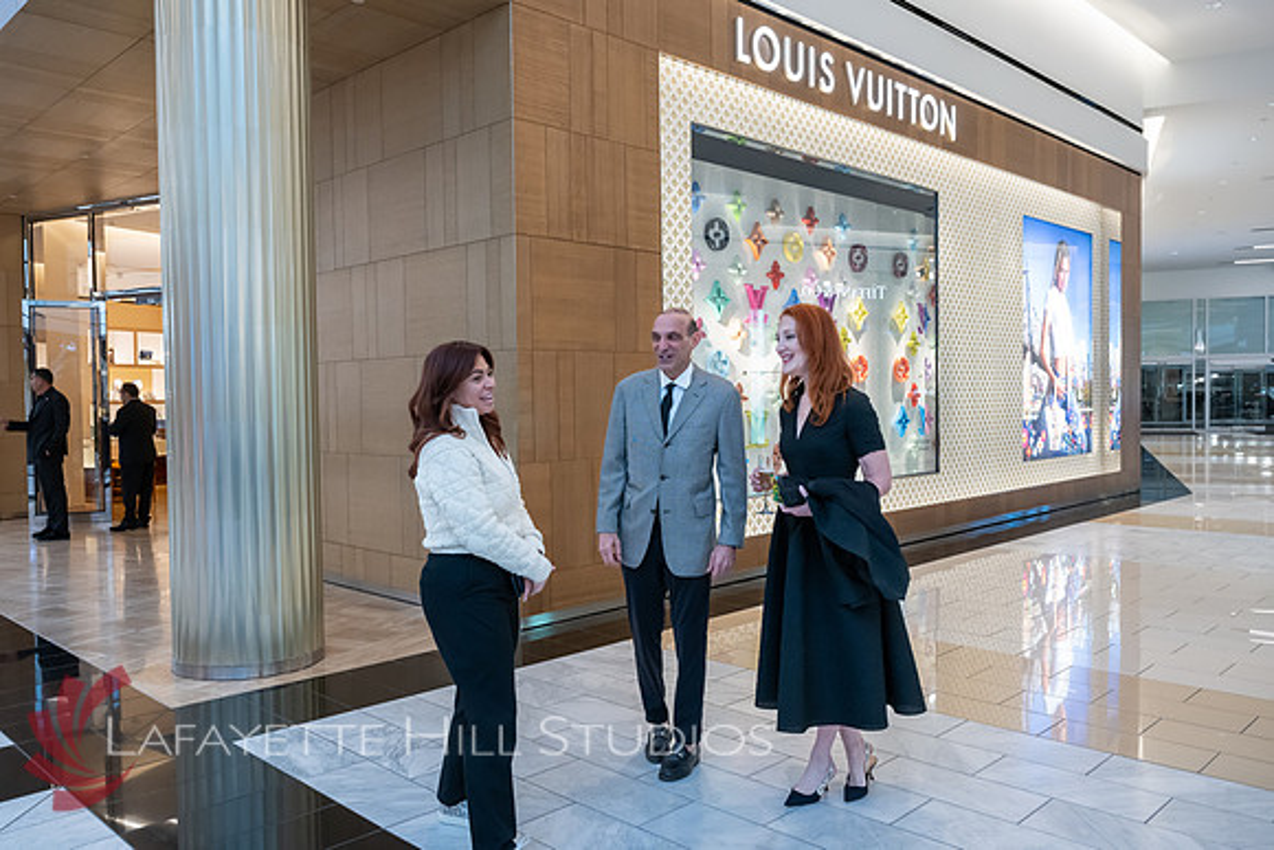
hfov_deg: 64.3
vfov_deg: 45.5
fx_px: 1013
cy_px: 433
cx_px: 601
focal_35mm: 29
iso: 2000
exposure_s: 1/100
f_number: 6.3
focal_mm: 26.5
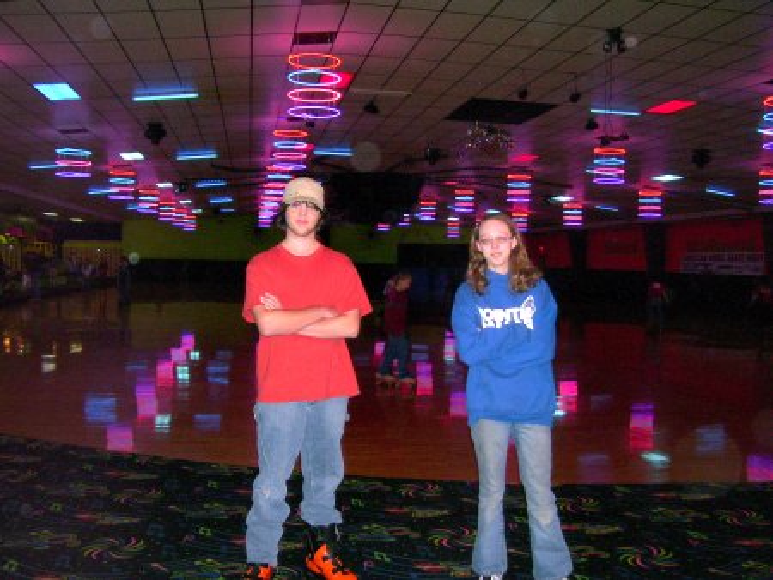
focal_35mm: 34
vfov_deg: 41.8
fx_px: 760
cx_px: 386
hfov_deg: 53.9
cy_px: 290
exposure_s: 1/60
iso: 80
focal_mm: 5.6
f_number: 2.7
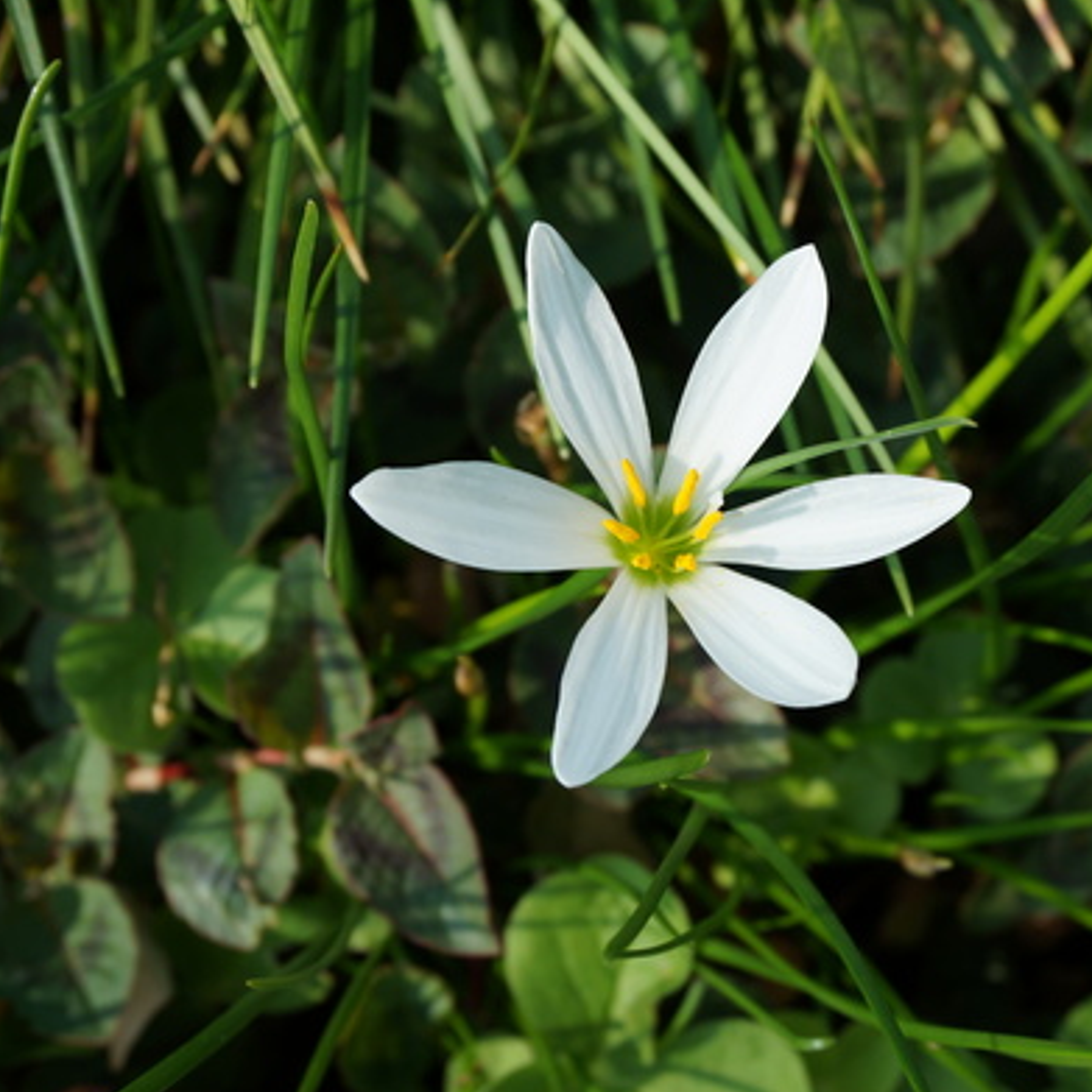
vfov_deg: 28.3
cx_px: 746
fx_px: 2165
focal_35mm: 61
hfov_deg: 28.1
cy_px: 543
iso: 100
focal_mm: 31
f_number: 7.1
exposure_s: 1/100
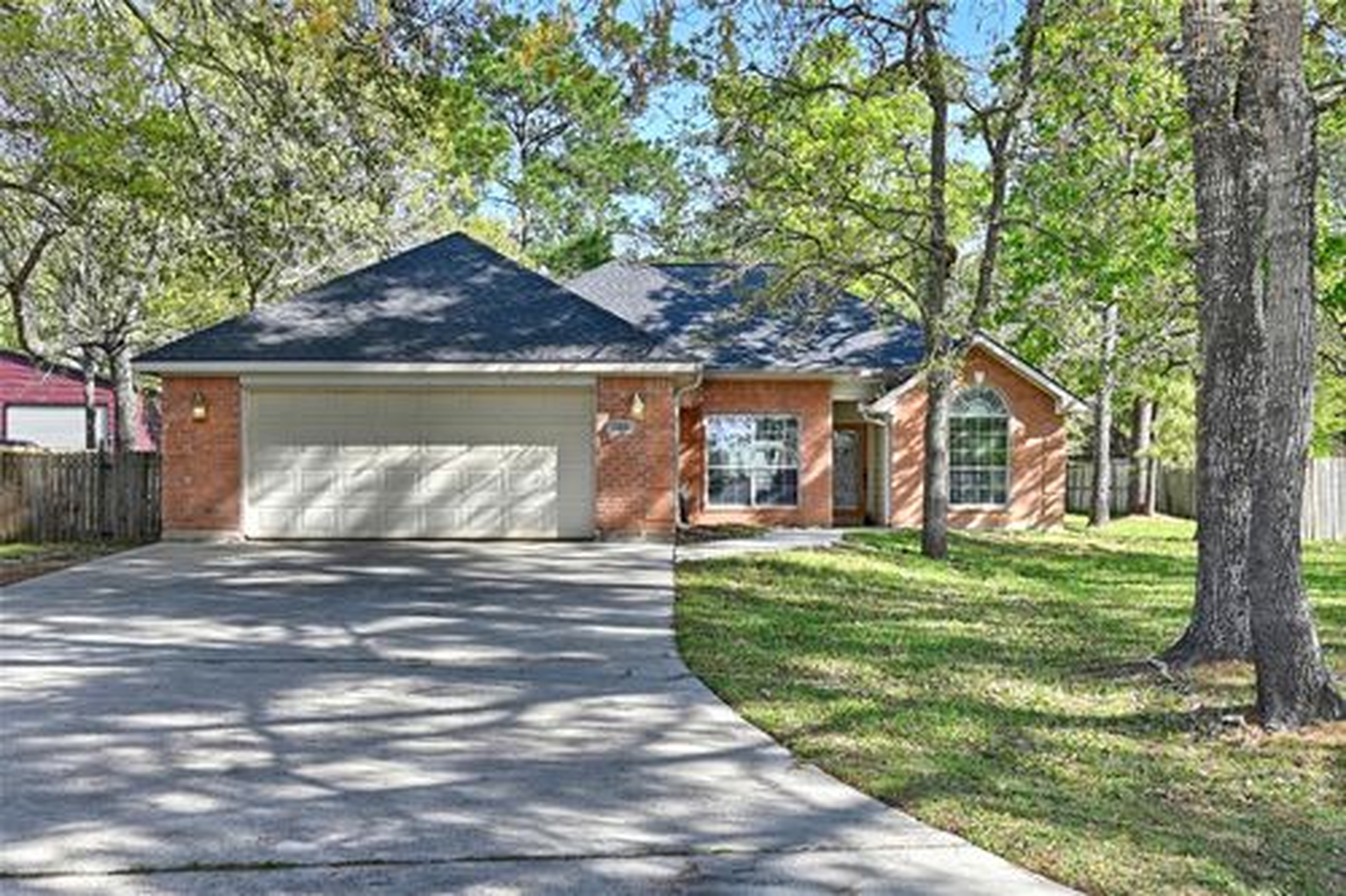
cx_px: 673
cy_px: 448
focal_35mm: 22
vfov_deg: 58.3
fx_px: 804
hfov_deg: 79.9
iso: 100
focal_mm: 21.5
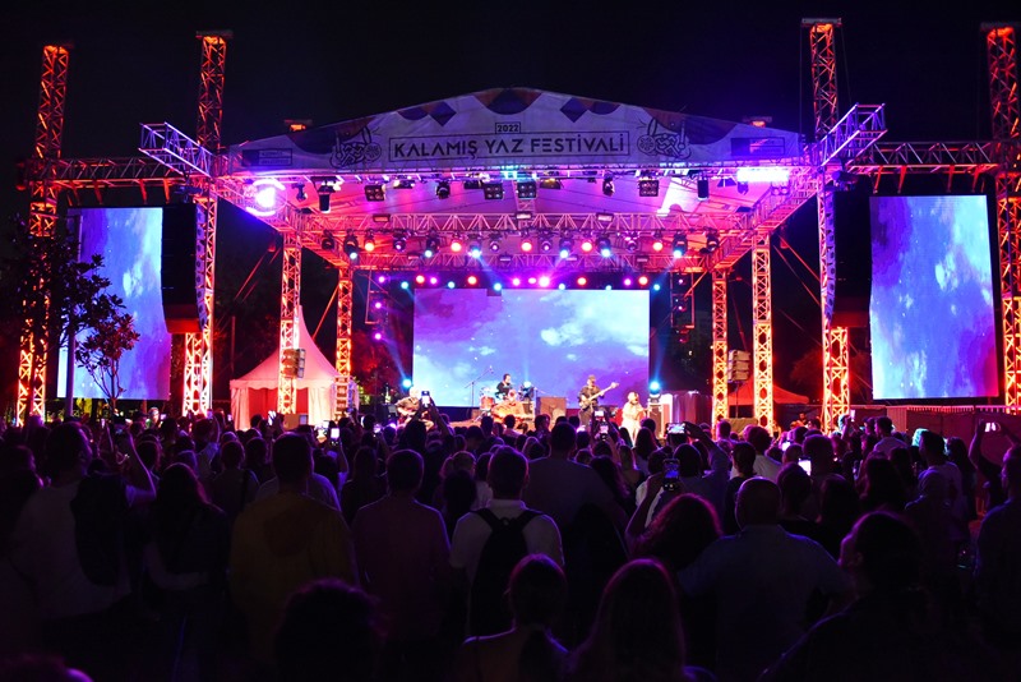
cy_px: 341
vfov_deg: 46.4
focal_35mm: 28
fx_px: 794
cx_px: 510
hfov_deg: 65.5
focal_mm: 28
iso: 5000
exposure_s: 1/30
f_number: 3.5
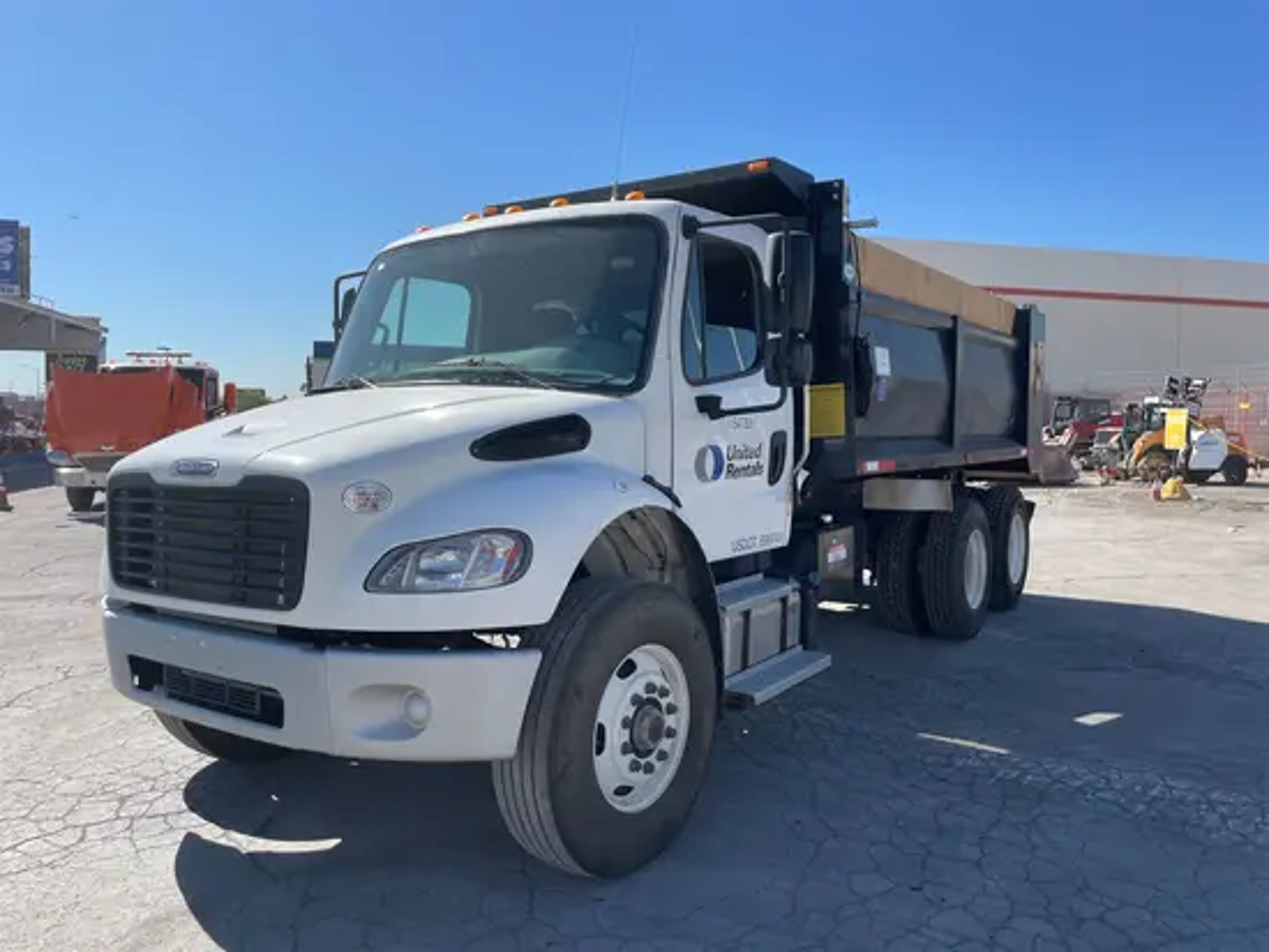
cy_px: 476
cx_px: 634
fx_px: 954
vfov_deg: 53.1
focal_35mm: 26
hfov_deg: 67.3
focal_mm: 4.2
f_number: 1.6
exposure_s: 1/3509
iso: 32
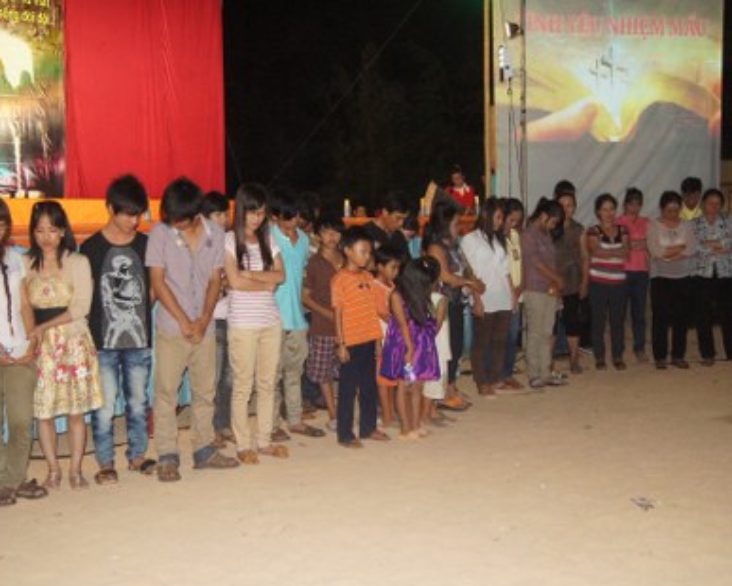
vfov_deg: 37.4
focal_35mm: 40
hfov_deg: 45.8
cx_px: 346
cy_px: 310
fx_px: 867
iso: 1600
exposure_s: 1/60
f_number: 4
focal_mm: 20
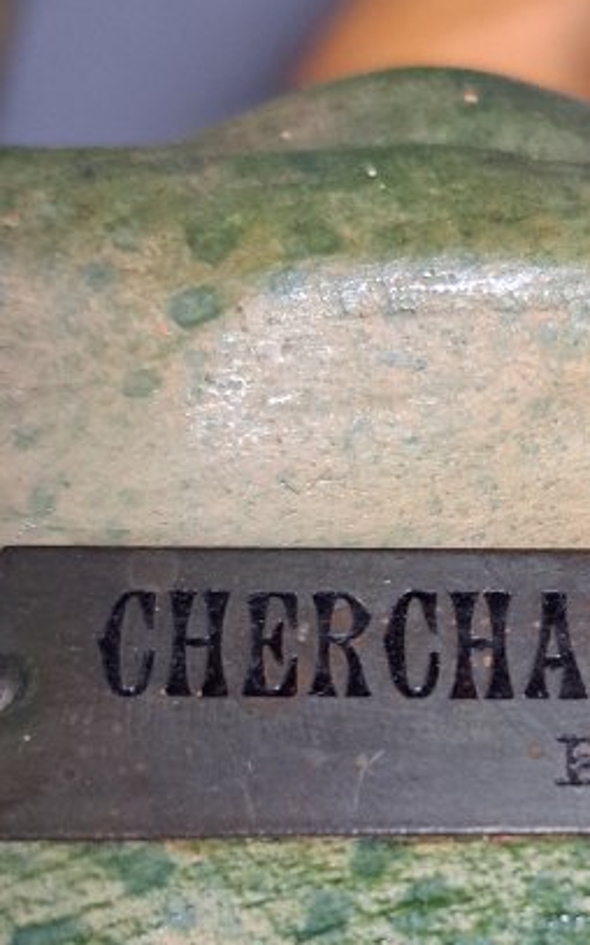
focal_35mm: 75
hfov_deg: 16.8
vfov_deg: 27.0
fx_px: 1932
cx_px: 655
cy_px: 741
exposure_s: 1/33
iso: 250
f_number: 1.8
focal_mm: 5.23
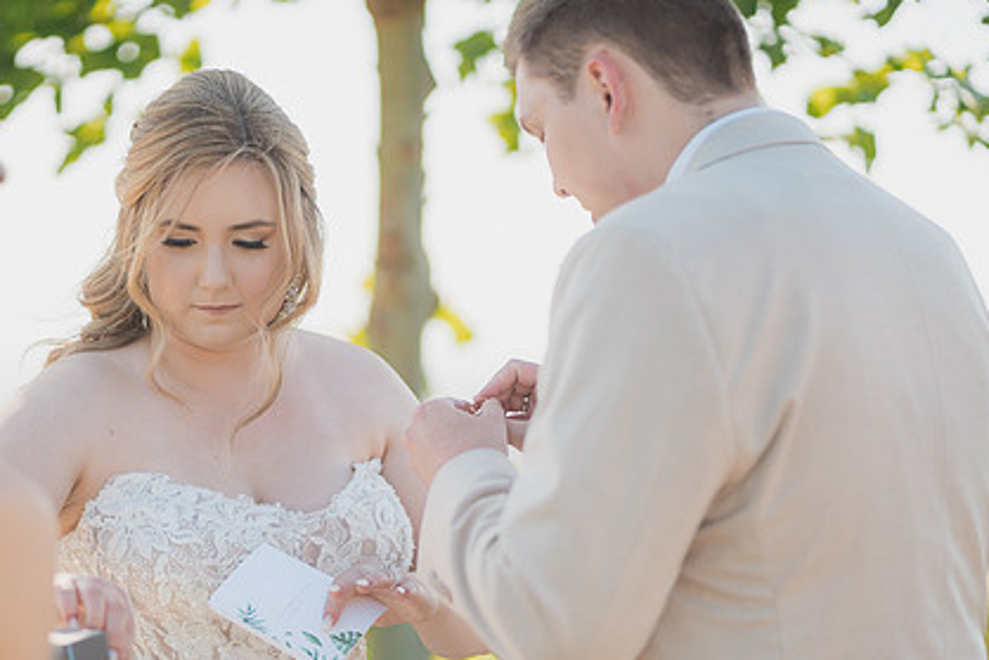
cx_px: 345
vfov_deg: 11.6
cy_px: 422
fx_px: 3243
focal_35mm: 118
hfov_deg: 17.3
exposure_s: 1/2000
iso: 125
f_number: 1.8
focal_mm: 85
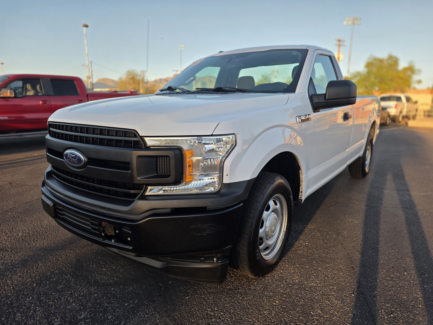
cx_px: 216
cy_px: 162
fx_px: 288
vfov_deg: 58.9
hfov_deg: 73.9
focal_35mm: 23
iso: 80
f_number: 1.7
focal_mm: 6.25
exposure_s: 1/1297
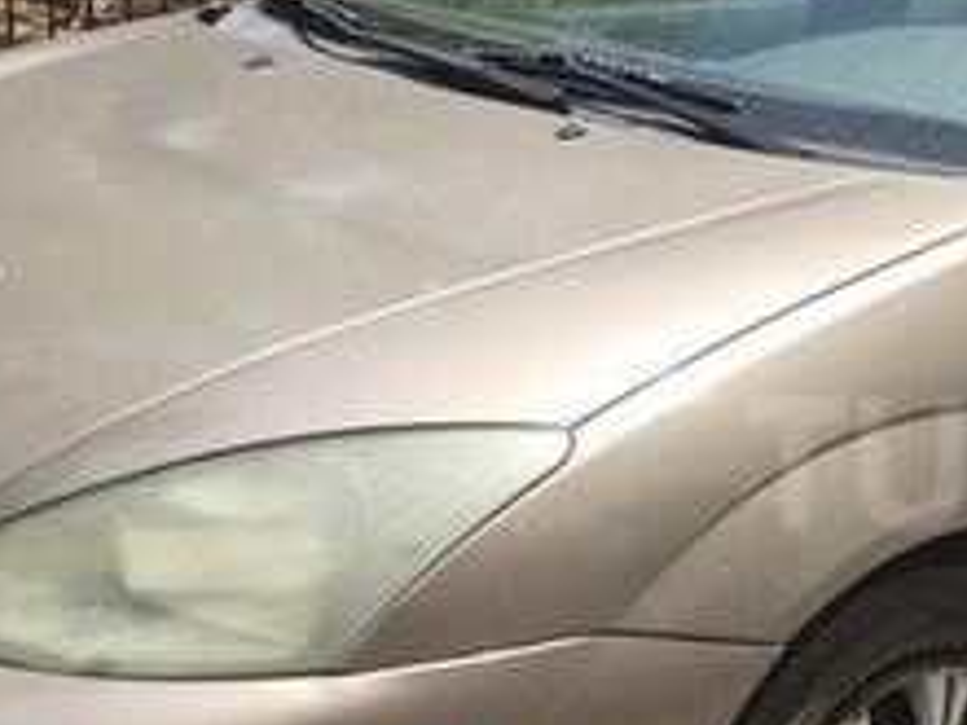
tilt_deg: -15.4
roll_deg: -5.9
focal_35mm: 87
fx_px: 2430
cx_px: 1196
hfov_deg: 20.8
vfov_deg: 16.9
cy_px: 464
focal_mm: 4.15
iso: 32
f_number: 2.2
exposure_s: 1/1412
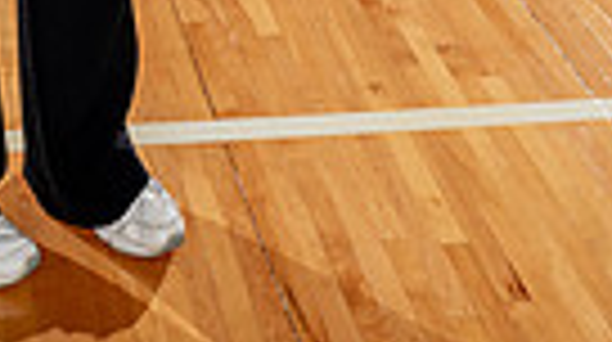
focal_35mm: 104
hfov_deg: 19.9
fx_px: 1685
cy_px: -585
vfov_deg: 9.7
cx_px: -9
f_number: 5.6
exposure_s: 1/250
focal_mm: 30
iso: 200
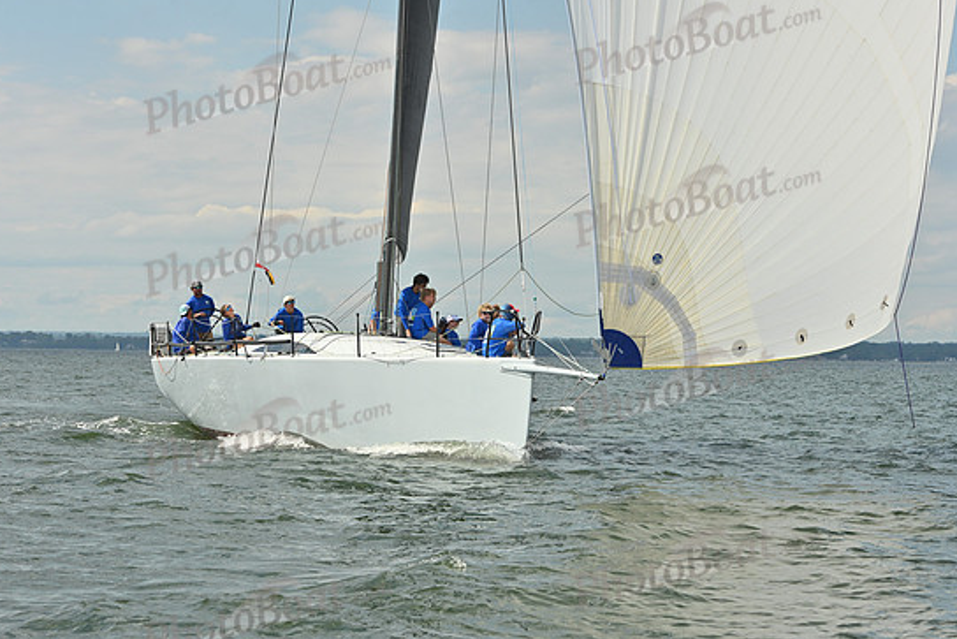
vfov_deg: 14.3
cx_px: 484
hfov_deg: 21.2
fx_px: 2553
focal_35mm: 96
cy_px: 318
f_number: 9
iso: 320
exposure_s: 1/1250
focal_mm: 90
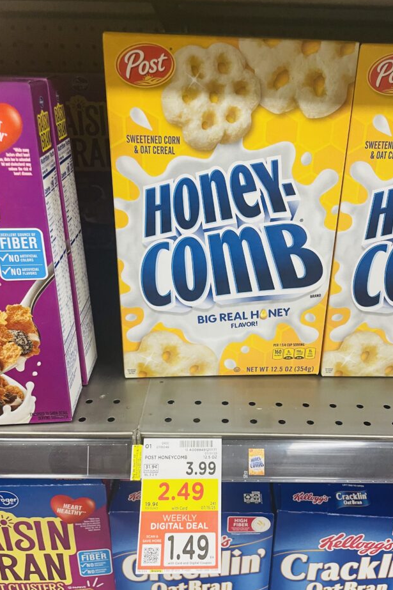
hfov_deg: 43.4
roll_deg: -0.8
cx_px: 232
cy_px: 284
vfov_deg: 61.9
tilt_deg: -25.1
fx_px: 491
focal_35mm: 30
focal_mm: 4.2
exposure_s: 1/60
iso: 125
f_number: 1.6
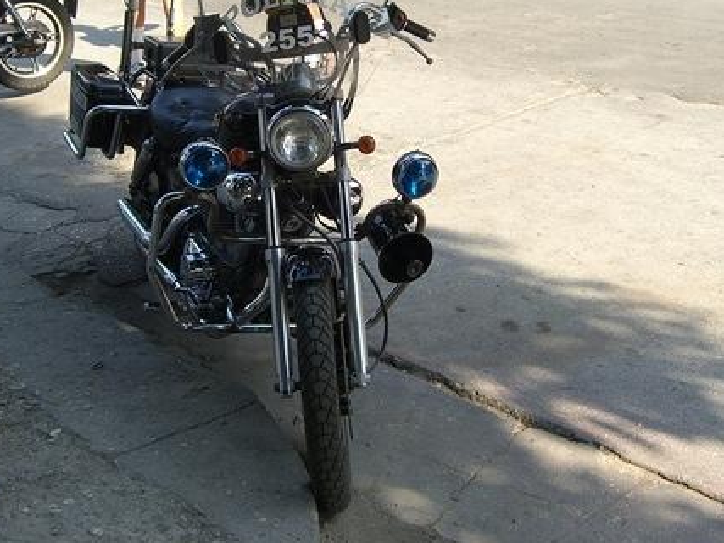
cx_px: 307
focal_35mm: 57
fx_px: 1192
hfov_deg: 33.7
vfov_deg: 25.5
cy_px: 178
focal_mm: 7.9
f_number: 4
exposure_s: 1/200
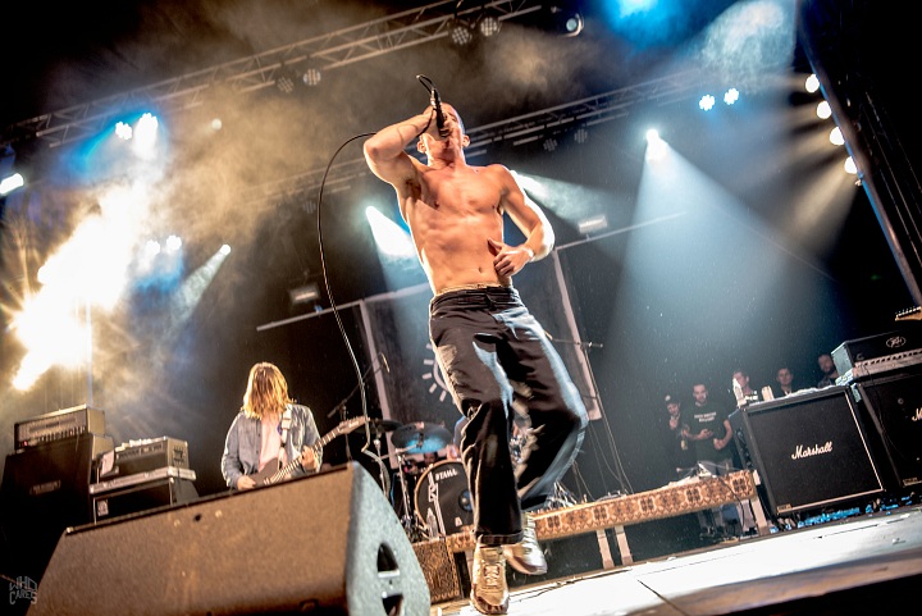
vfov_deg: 41.2
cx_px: 461
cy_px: 308
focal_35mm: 32
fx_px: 820
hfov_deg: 58.7
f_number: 2.8
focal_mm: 32
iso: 1000
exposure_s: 1/100
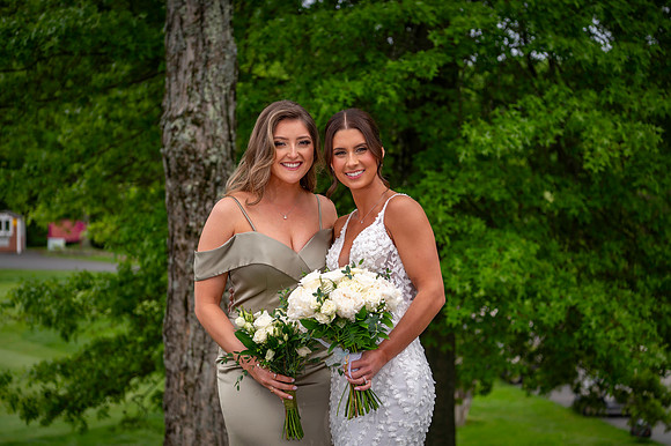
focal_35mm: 70
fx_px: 1304
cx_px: 336
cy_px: 223
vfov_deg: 19.4
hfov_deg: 28.9
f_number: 4
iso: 200
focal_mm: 70
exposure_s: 1/1250
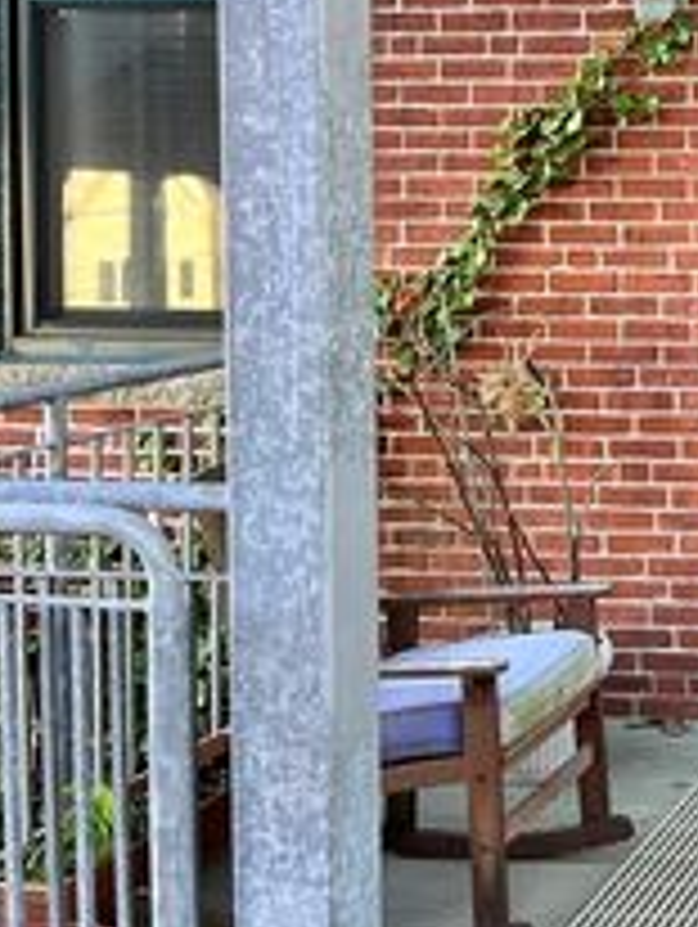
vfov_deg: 30.3
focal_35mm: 63
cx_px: 1094
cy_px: 272
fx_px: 1690
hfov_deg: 19.7
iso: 100
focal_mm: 5.1
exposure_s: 1/122
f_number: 1.6
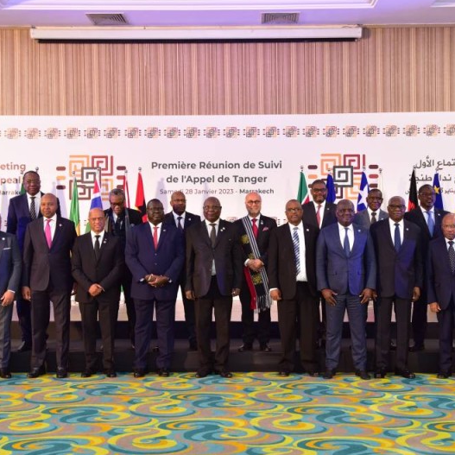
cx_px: 229
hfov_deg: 34.7
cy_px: 227
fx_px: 729
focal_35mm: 49
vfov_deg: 34.7
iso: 2000
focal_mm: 38
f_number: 5.6
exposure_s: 1/60
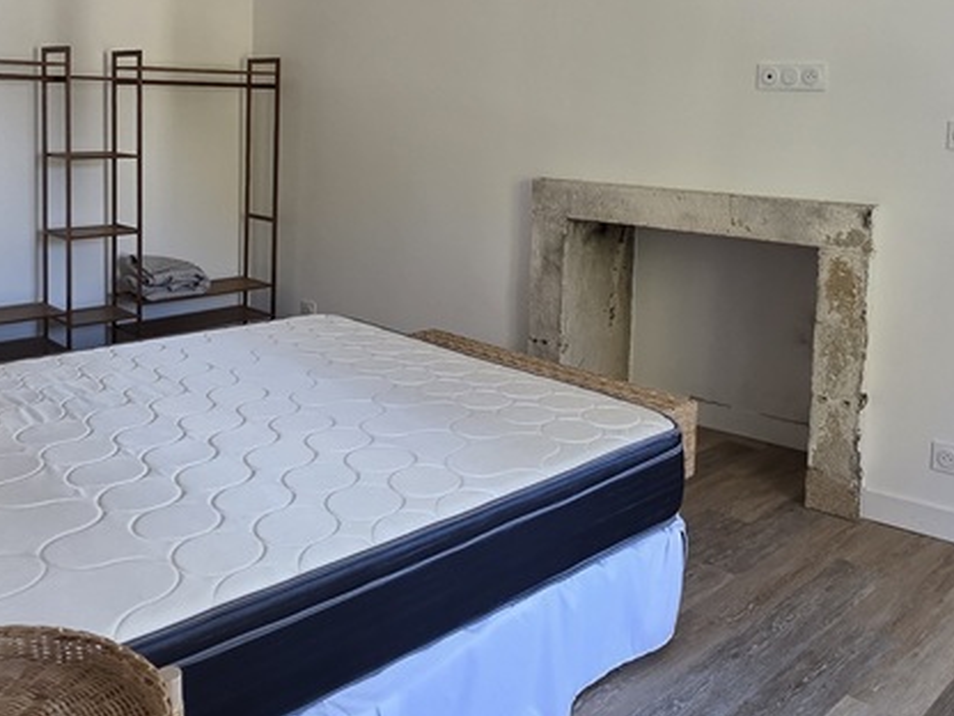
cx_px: 500
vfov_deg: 42.6
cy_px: 168
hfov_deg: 56.8
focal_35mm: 32
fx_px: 882
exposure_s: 1/120
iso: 250
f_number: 1.9
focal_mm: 2.2
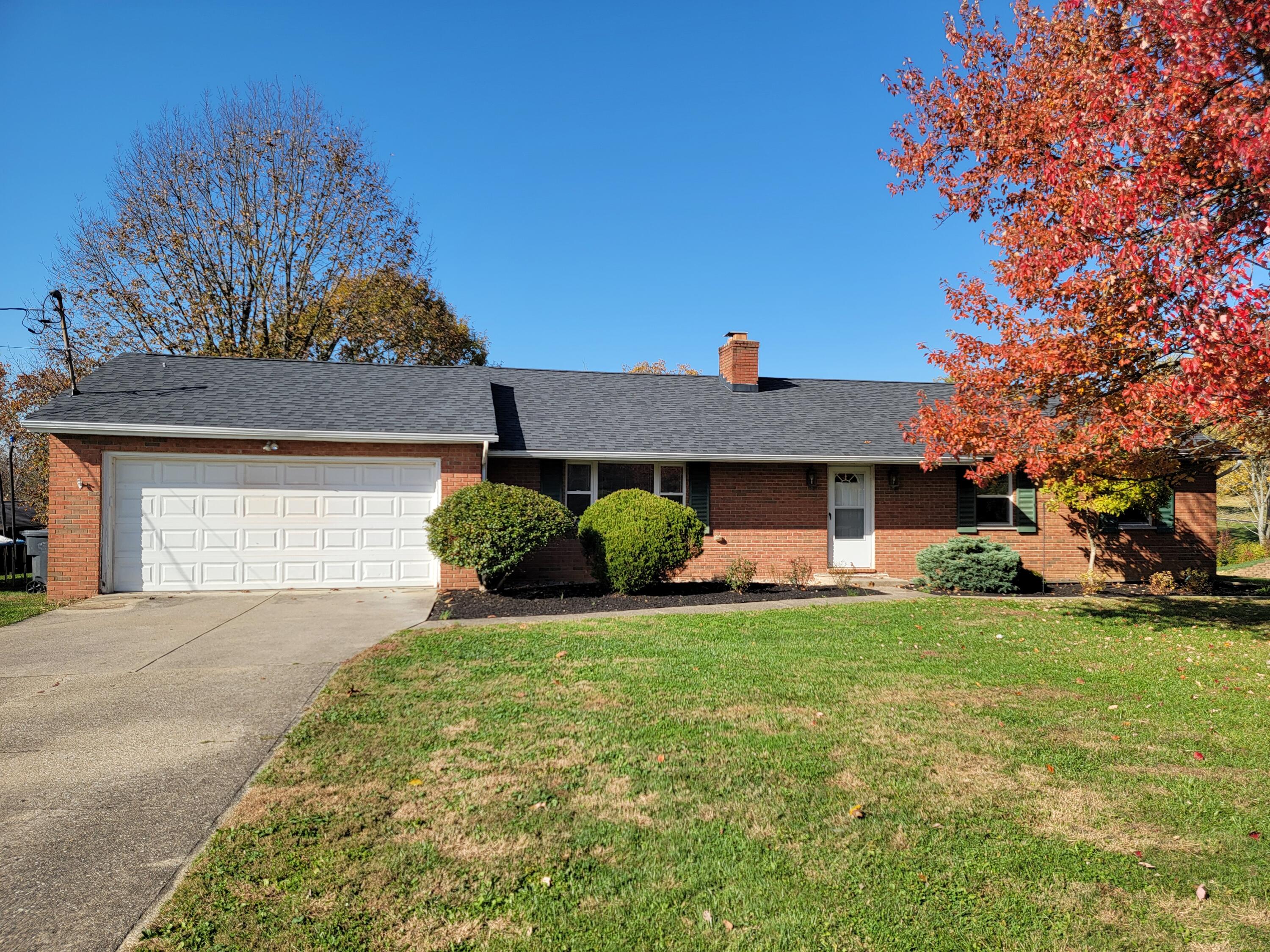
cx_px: 635
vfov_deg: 56.8
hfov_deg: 71.6
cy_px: 476
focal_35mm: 24
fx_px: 881
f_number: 1.8
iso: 16
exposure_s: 1/825
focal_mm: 6.7
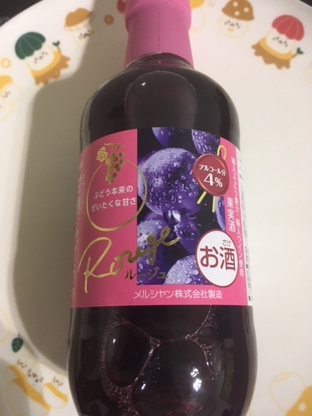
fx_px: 349
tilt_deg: -75.2
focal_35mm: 29
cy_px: 208
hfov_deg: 48.2
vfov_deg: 61.7
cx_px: 156
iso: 200
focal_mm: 4.15
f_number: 2.2
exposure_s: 1/15
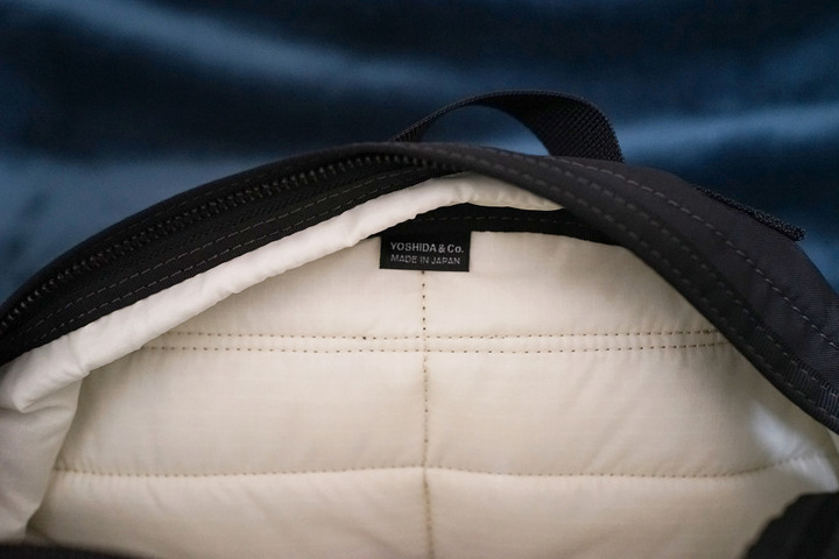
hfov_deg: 54.4
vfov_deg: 37.9
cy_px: 280
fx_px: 816
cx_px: 420
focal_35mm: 35
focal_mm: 35
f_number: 3.5
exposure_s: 1/80
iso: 5000
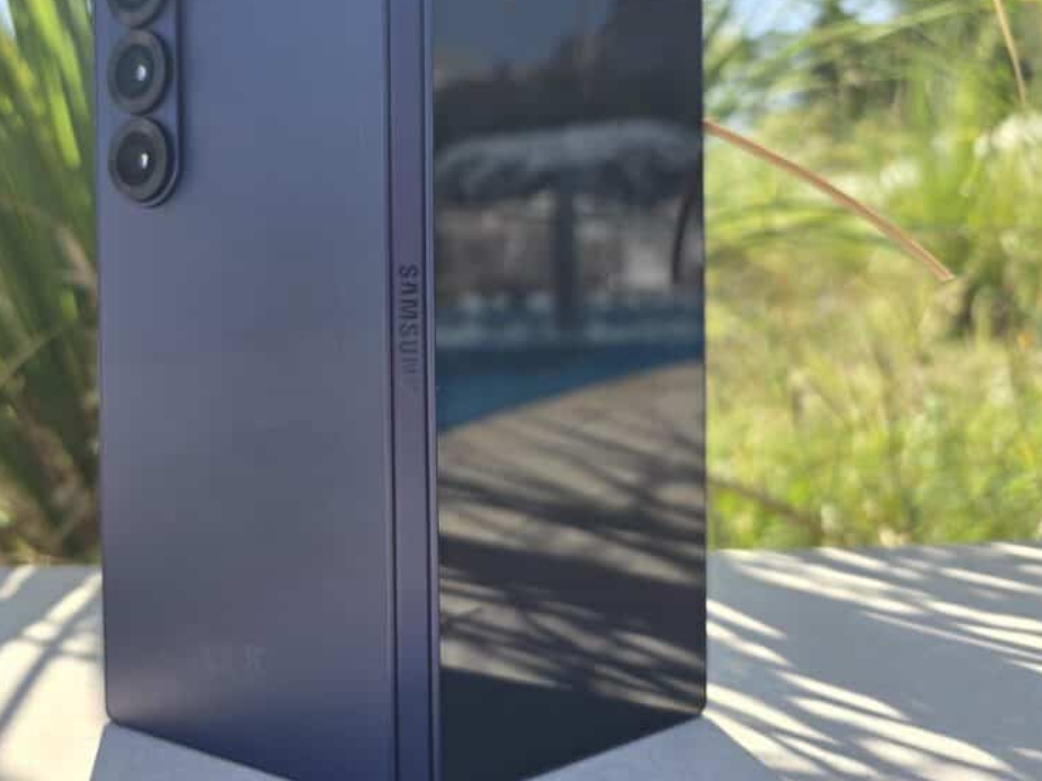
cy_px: 307
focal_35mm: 32
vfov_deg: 43.9
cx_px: 357
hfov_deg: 55.8
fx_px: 963
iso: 12
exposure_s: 1/542
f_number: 1.7
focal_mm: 6.3
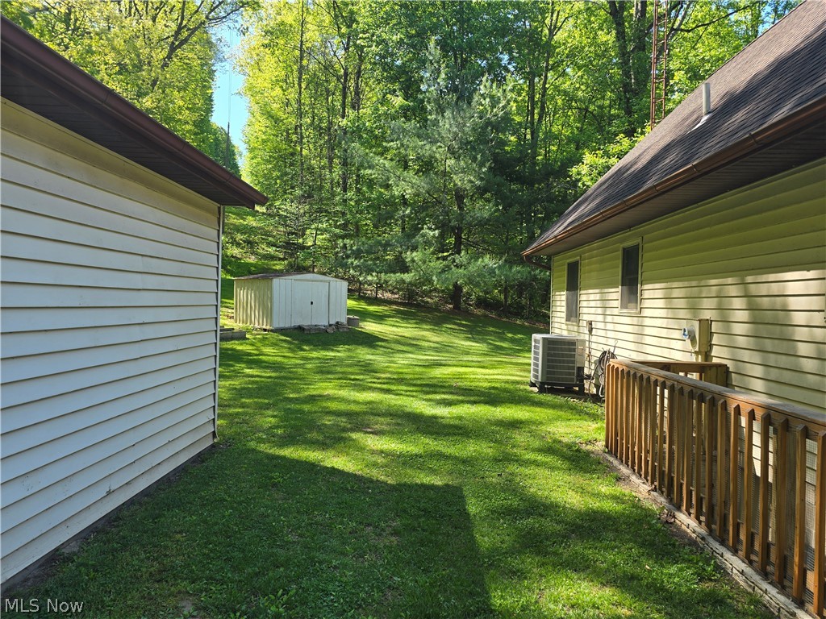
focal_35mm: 23
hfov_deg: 73.9
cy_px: 310
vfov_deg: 58.9
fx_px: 549
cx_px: 413
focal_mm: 6.3
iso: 12
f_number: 1.7
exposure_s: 1/120
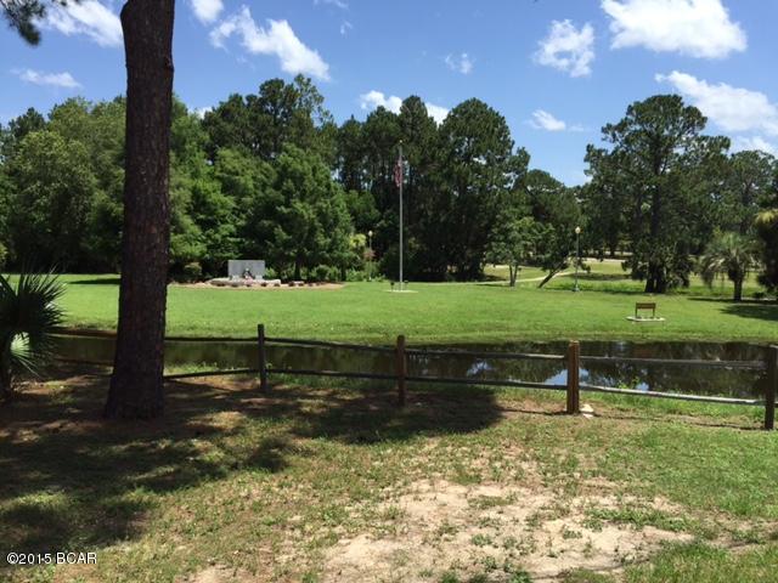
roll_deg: -3.1
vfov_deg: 48.2
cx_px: 389
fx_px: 652
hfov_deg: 61.7
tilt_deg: -3.0
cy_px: 292
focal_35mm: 29
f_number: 2.2
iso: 32
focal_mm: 4.15
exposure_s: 1/1582
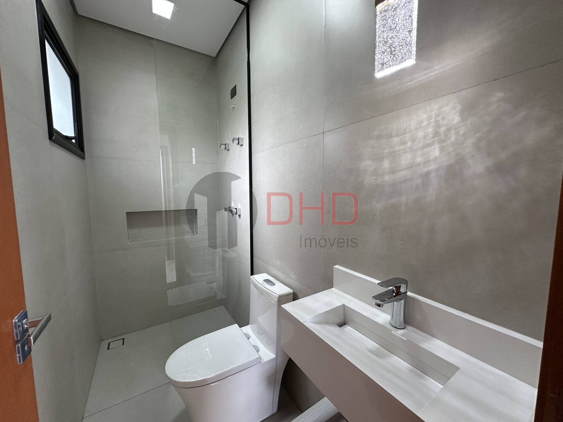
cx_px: 282
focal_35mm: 14
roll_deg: +0.4
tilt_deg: -5.1
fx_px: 228
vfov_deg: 85.7
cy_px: 211
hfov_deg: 102.1
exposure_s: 1/120
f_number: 2.2
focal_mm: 2.22
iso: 200
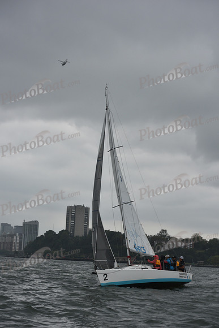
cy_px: 164
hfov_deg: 19.5
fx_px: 638
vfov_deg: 28.8
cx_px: 110
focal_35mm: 70
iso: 320
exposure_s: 1/800
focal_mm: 70
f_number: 6.3
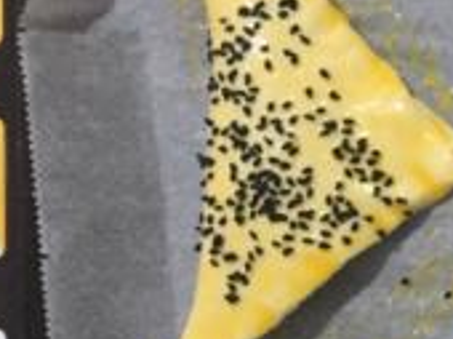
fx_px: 1542
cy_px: 427
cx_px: 885
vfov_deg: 12.2
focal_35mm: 118
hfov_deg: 14.2
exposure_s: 1/25
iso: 250
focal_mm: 4.15
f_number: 2.2
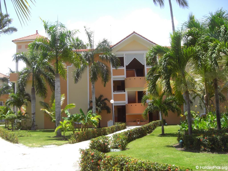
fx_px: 250
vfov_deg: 37.7
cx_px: 114
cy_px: 86
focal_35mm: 38
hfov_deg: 49.0
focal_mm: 6.2
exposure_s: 1/640
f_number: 2.7
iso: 64
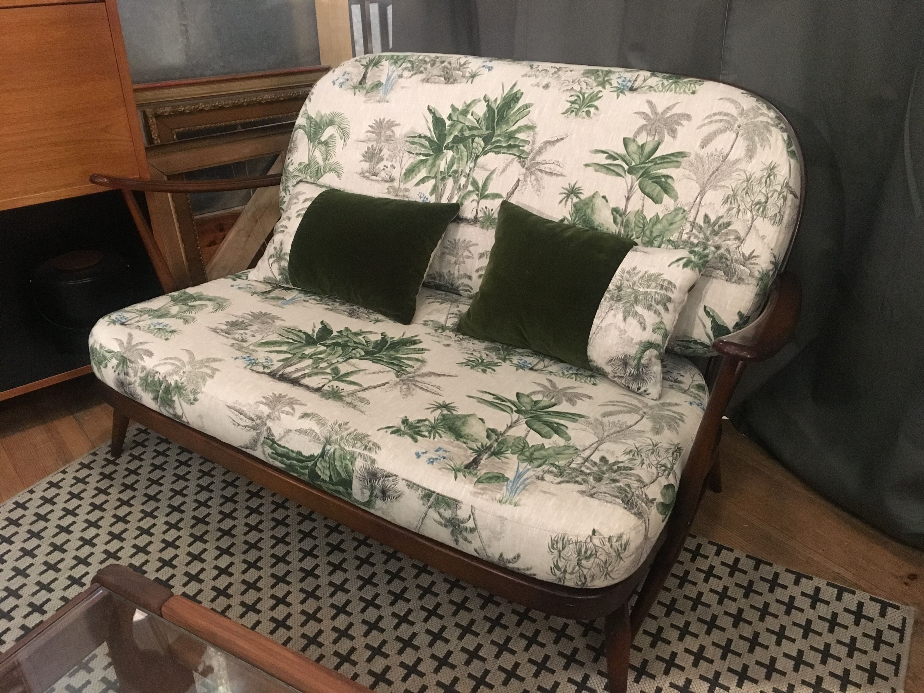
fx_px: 774
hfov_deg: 61.7
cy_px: 346
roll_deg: -0.1
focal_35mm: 29
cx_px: 462
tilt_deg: -28.6
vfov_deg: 48.2
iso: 250
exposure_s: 1/17
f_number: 2.2
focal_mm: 4.15
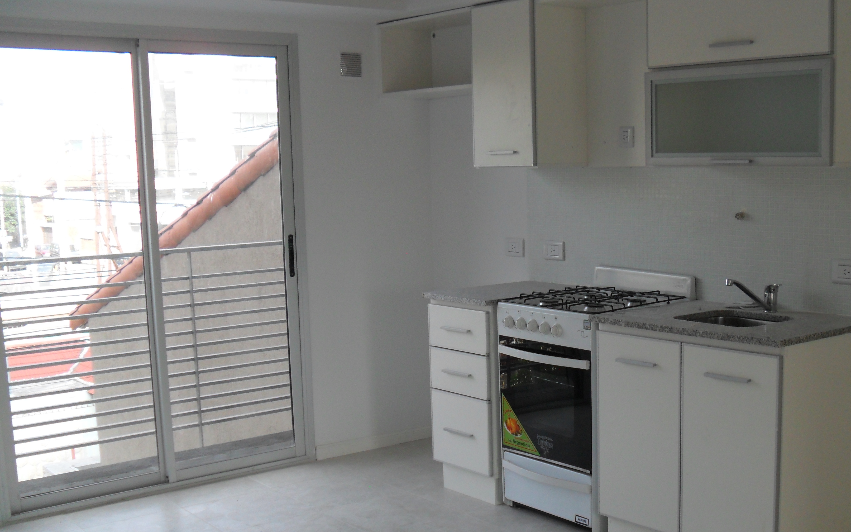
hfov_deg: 43.2
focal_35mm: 46
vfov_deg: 27.9
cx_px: 524
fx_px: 1067
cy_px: 336
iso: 80
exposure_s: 1/180
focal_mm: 6.3
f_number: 3
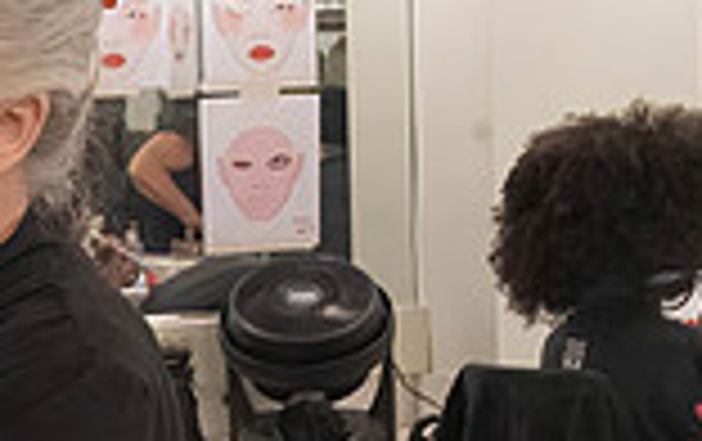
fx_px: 3985
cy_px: 421
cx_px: -531
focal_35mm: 208
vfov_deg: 6.3
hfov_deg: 9.6
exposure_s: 1/500
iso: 16000
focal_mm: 55
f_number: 11
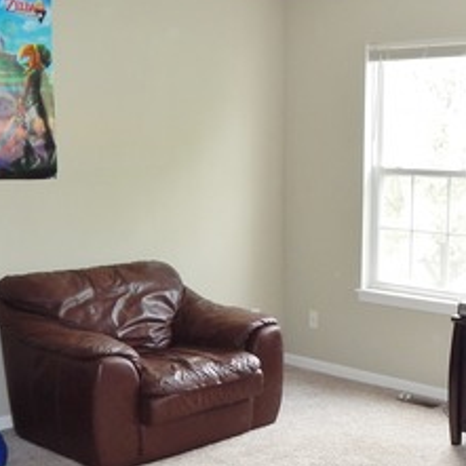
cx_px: 415
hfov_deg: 28.0
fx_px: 899
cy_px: 280
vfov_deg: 29.0
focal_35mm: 59
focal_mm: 4
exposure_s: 1/60
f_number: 3
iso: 125
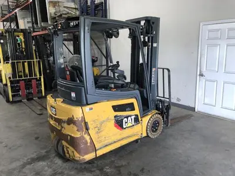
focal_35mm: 28
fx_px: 190
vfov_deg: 49.7
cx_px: 118
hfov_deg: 63.4
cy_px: 88
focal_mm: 4
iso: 40
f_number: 1.8
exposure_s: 1/24
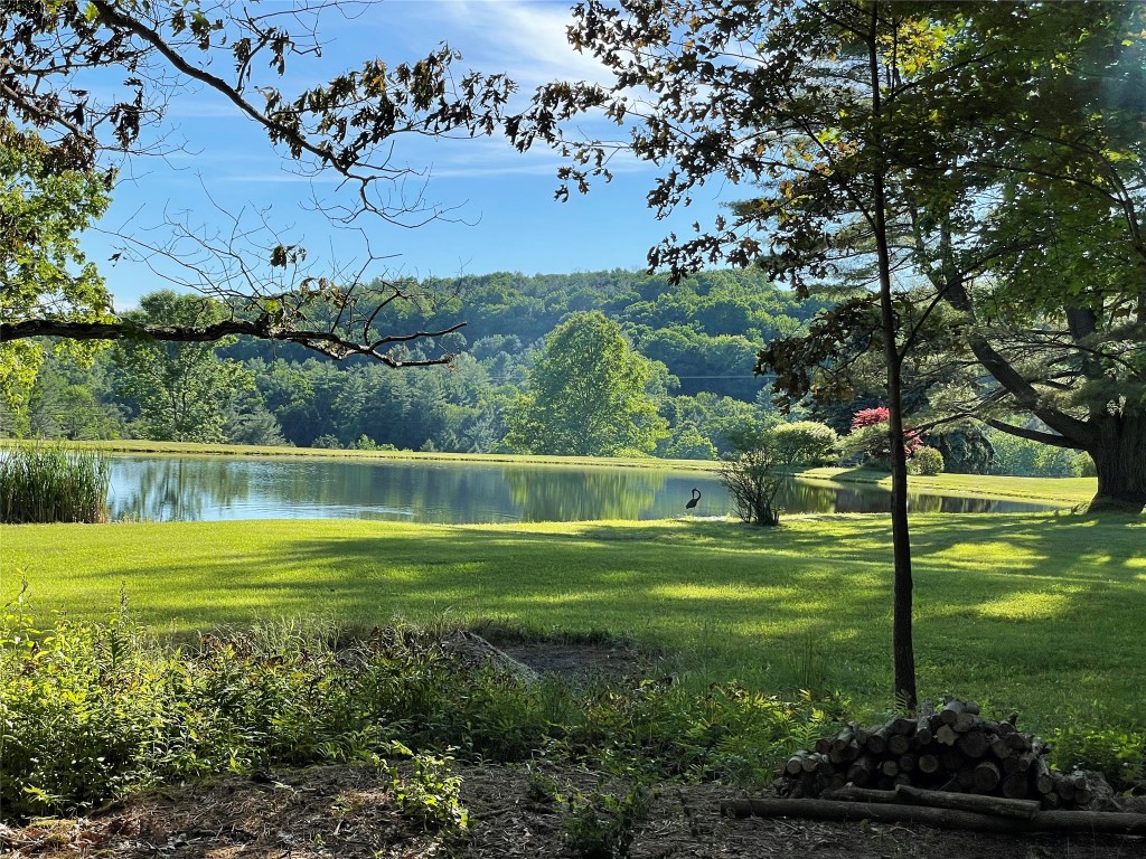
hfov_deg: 36.8
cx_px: 573
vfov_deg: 28.0
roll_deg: -2.6
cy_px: 430
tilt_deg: +0.0
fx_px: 1722
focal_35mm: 52
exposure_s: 1/1295
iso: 25
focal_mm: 6
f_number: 2
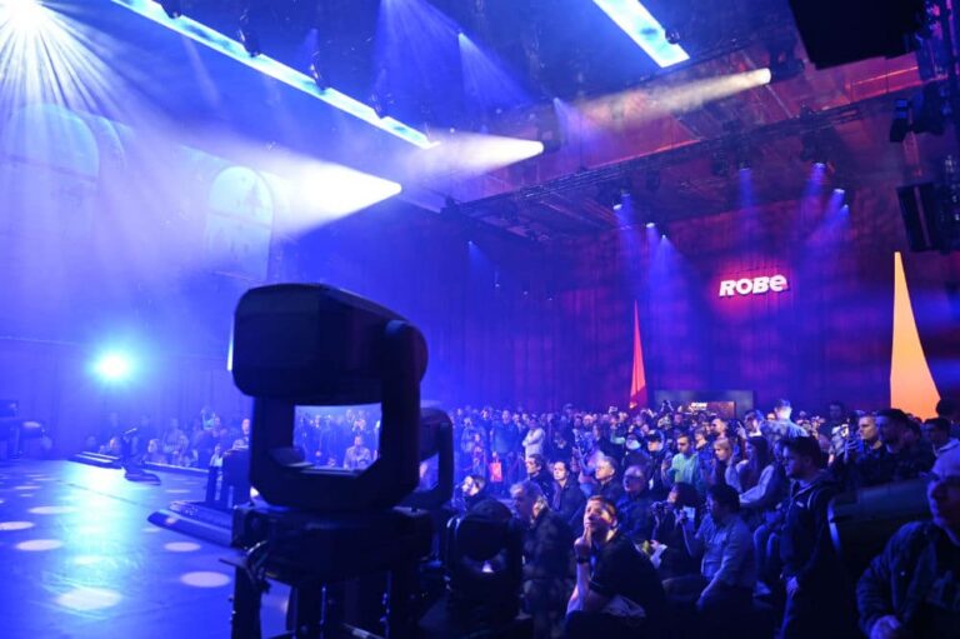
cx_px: 480
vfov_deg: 53.1
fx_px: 640
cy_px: 320
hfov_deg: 73.8
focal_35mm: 24
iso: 2000
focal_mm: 24
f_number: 4
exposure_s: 1/125
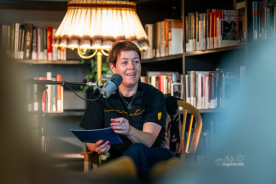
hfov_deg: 12.9
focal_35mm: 159
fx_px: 1219
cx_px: 138
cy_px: 92
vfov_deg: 8.6
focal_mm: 159
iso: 3200
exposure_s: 1/200
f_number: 2.8
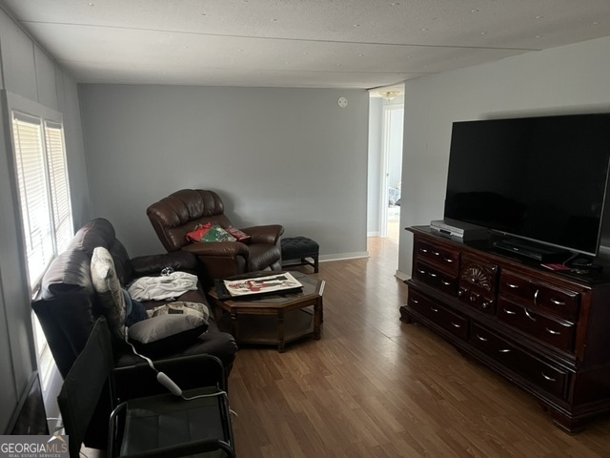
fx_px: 458
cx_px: 305
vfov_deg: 53.1
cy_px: 229
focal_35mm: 26
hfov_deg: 67.3
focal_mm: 5.1
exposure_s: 1/40
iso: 640
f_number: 1.6
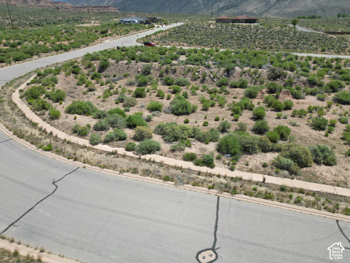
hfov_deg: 71.6
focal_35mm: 24
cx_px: 175
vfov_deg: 56.8
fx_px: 243
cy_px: 132
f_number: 1.7
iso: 100
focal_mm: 6.72
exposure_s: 1/2500
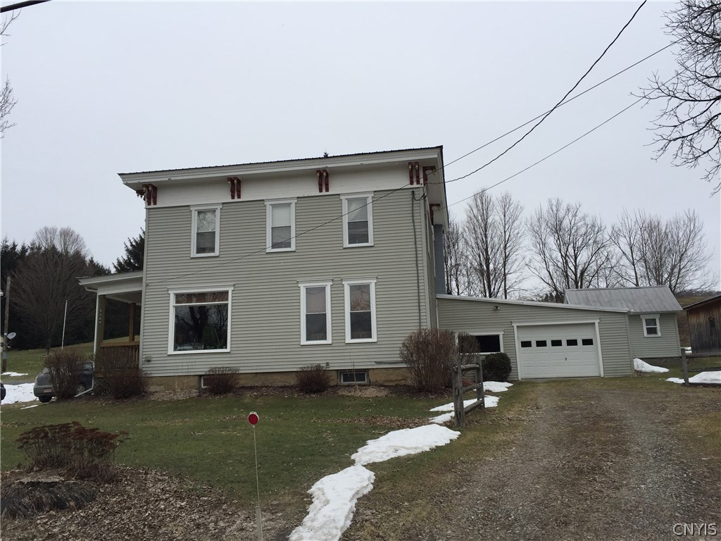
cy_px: 270
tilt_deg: +11.3
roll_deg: +0.2
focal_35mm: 29
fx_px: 604
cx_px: 360
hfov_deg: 61.7
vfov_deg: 48.2
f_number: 2.2
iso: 32
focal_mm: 4.15
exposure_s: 1/1647
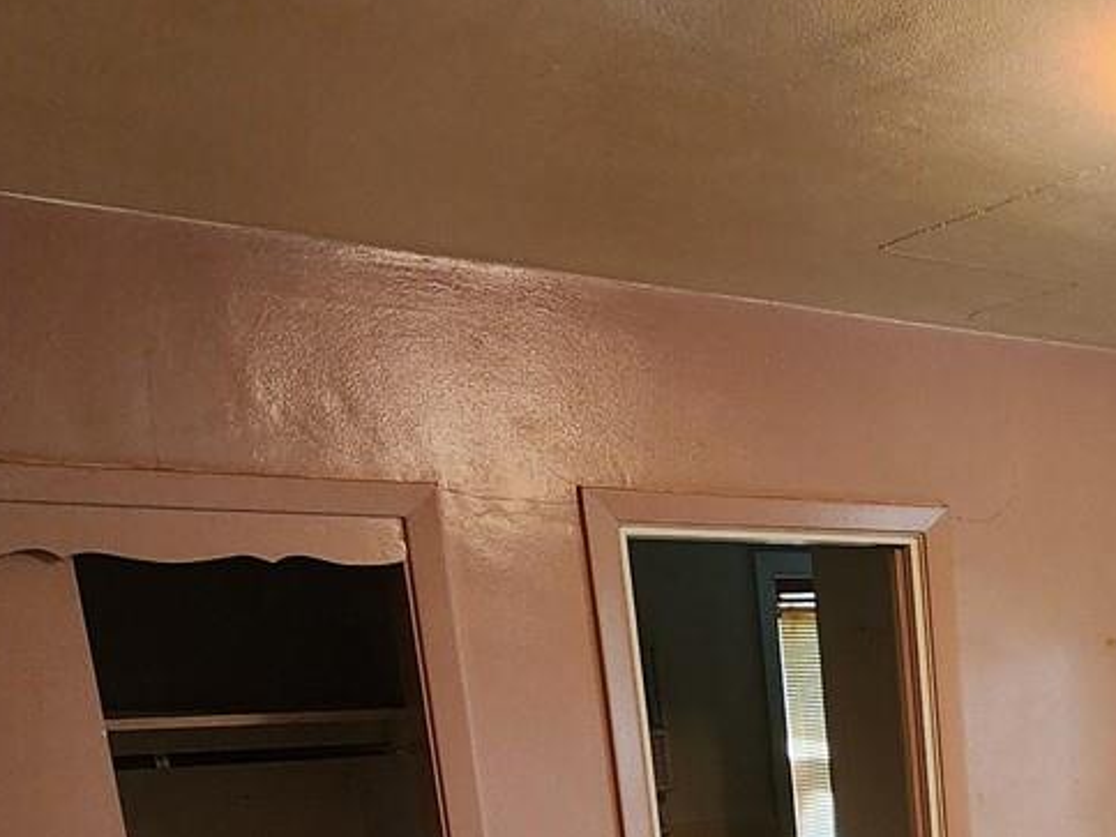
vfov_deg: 29.4
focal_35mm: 43
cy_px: 978
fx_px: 1386
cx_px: 1337
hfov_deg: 34.9
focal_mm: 2.2
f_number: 2.2
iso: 160
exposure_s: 1/60
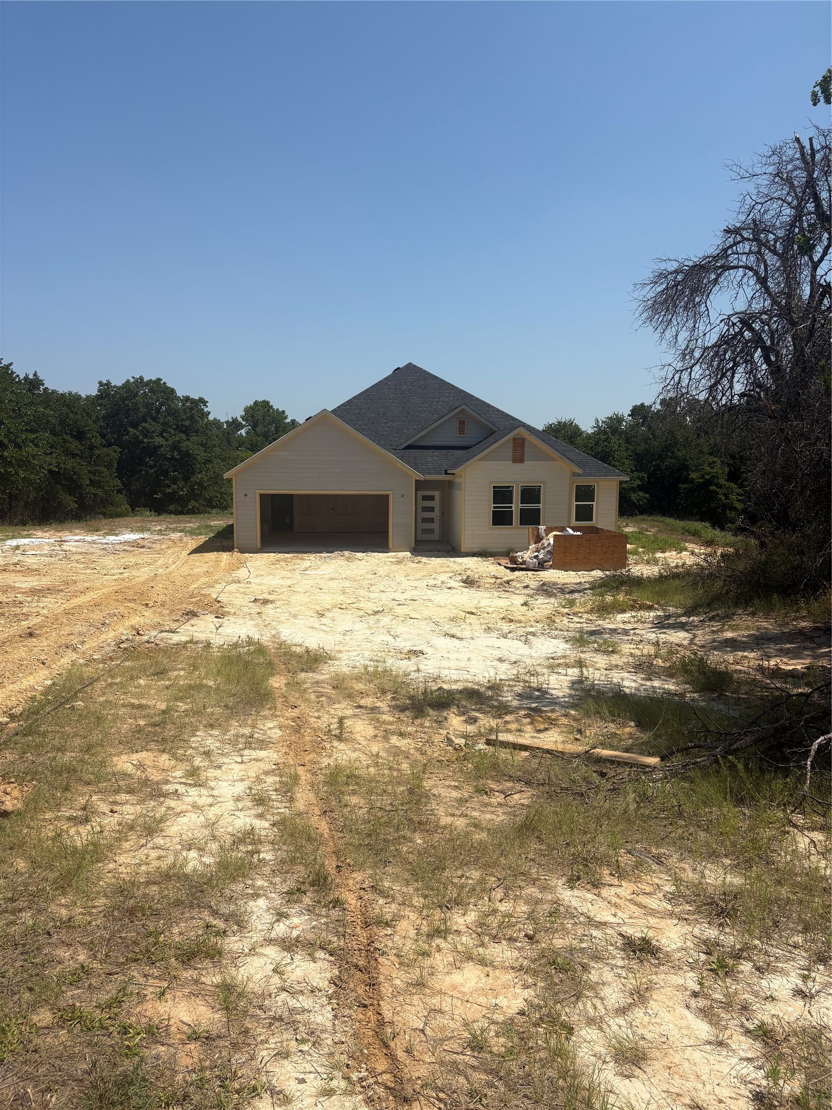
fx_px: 833
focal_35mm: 26
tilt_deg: -5.9
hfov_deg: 53.1
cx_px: 416
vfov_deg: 67.3
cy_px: 555
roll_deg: -0.5
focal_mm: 5.96
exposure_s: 1/5814
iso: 50
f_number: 1.6
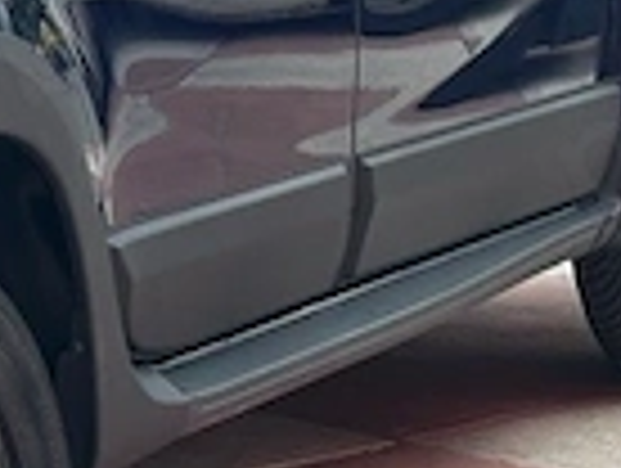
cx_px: -378
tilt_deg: -8.1
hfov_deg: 9.2
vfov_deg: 7.1
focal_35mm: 208
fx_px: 3738
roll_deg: +4.5
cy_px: 9
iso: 80
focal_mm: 6.86
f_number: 1.78
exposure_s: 1/125
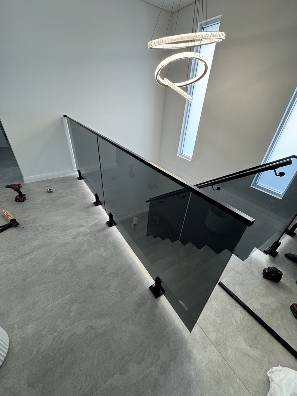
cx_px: 148
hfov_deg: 85.7
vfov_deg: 102.1
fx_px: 160
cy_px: 198
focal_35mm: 14
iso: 50
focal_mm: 2.22
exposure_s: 1/100
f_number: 2.2
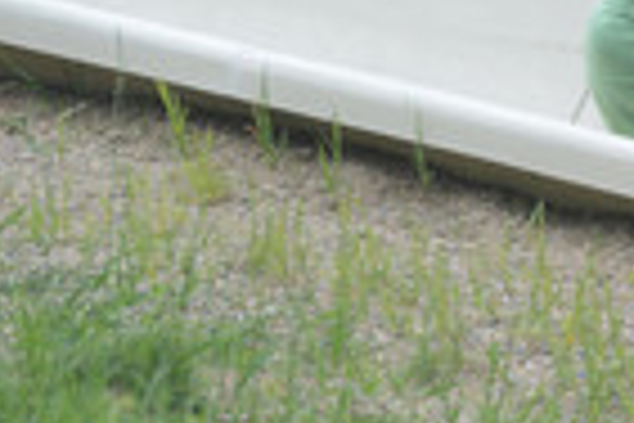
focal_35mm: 554
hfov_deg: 3.7
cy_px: 223
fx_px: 9756
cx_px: 890
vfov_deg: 2.5
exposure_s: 1/640
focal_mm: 195
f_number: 6.3
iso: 640
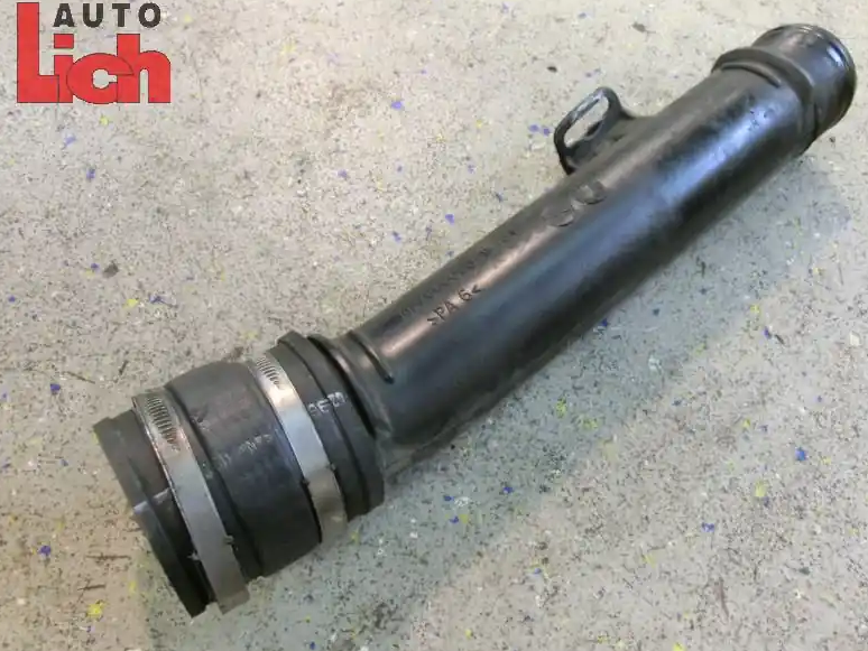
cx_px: 445
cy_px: 322
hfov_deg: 58.3
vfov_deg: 45.5
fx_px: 778
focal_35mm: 31
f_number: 3.5
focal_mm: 5.25
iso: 800
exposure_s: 1/50
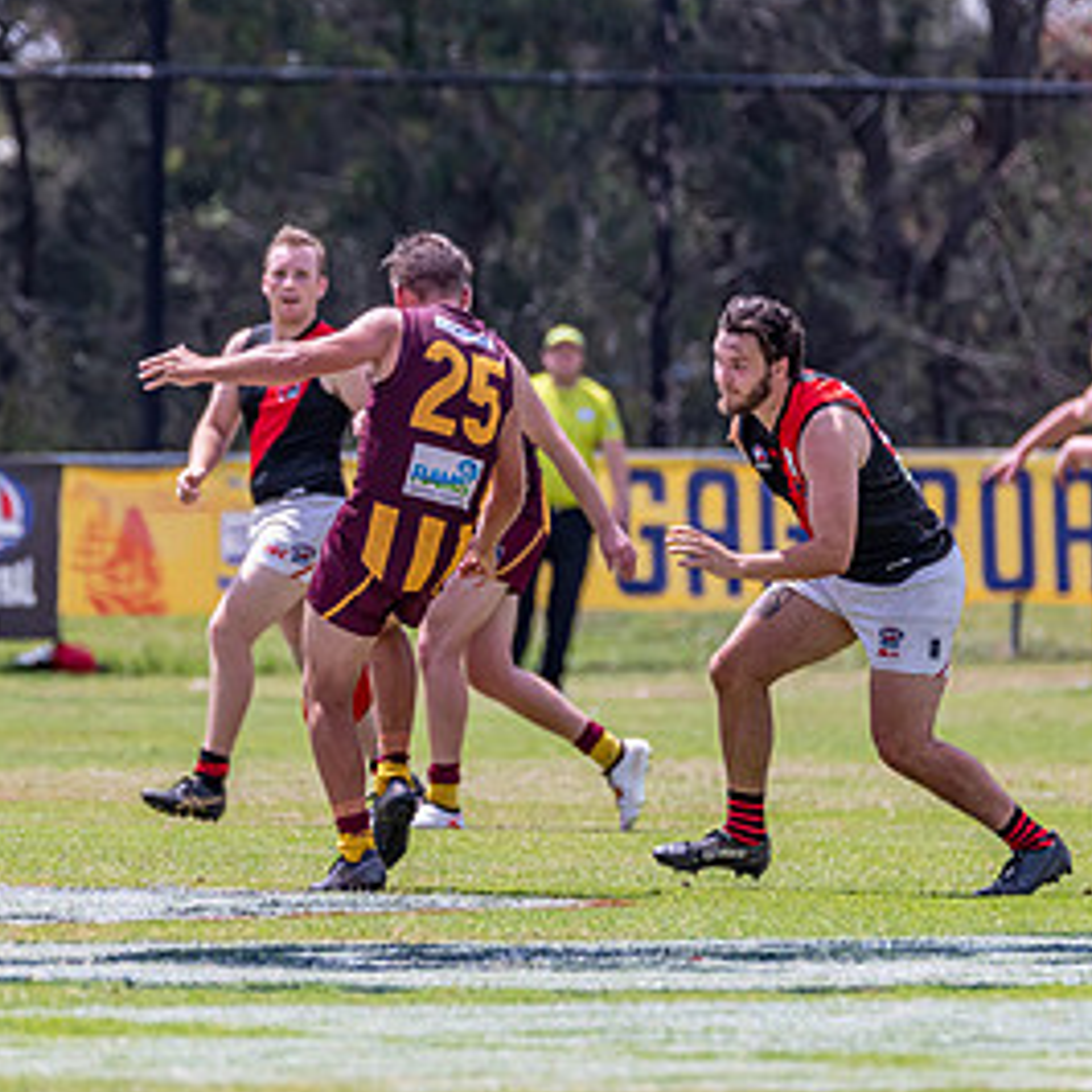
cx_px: 591
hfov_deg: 2.2
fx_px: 28124
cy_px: 540
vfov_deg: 2.2
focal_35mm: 788
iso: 800
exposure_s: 1/2500
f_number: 6.3
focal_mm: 420
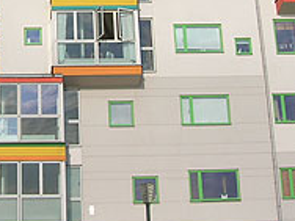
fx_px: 716
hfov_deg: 22.7
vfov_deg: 17.3
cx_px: 31
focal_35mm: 84
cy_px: 19
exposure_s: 1/728
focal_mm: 5.8
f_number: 4.9
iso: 50
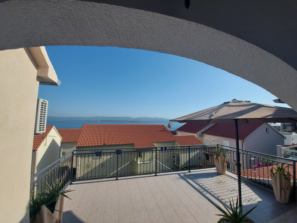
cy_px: 112
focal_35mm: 13
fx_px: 112
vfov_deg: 89.9
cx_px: 148
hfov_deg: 106.2
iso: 50
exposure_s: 1/2180
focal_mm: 1.74
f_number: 2.2
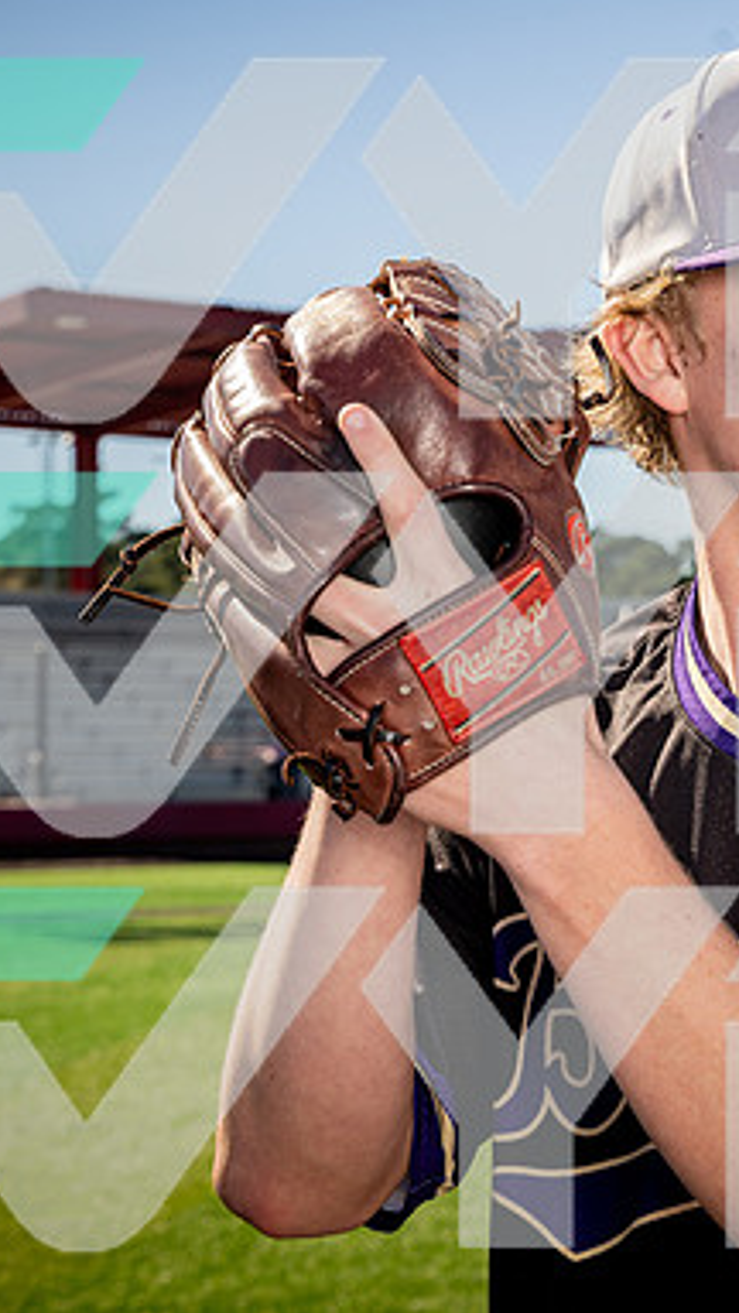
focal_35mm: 95
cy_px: 655
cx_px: 671
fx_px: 3309
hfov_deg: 12.6
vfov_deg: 22.5
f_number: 8
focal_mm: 60
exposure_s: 1/250
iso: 125
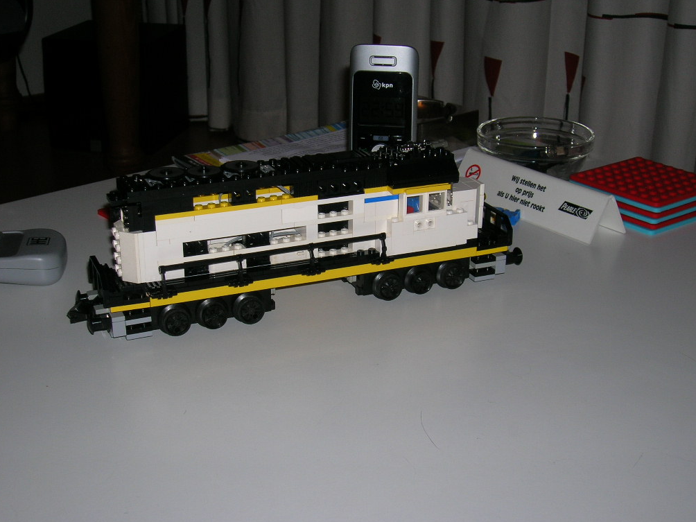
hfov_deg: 37.5
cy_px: 263
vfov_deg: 28.6
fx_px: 1025
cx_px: 346
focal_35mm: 51
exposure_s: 1/60.1
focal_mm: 8.4
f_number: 3.3
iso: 50
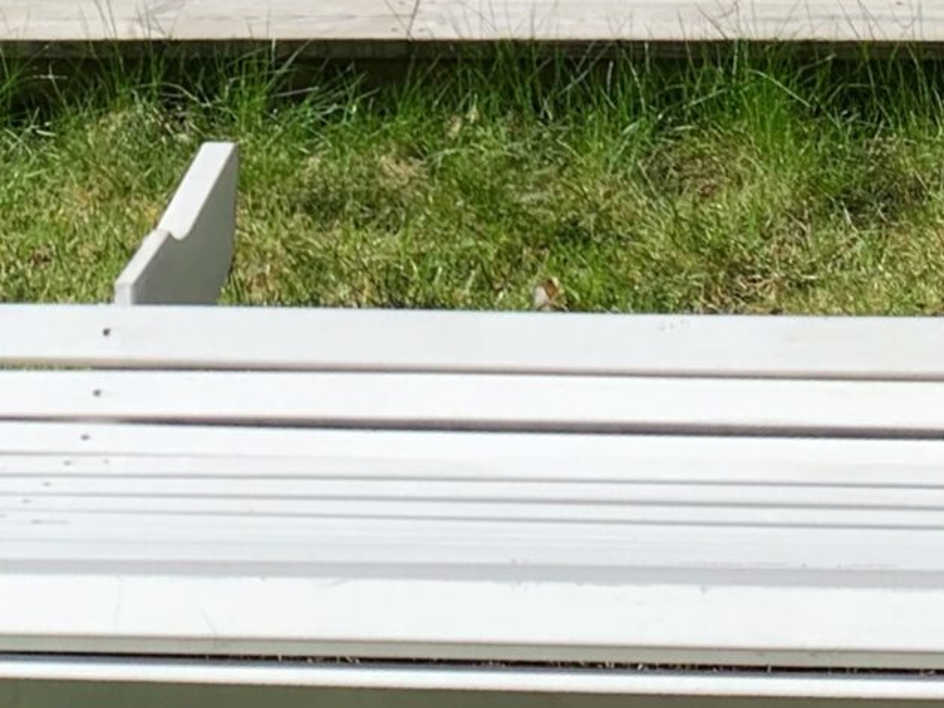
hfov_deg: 18.4
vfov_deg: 13.4
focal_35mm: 105
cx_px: 71
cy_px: -322
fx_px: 2862
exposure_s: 1/1812
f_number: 1.8
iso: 25
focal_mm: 4.25
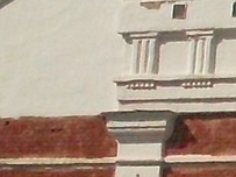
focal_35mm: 268
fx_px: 1826
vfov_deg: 5.5
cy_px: 216
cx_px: 742
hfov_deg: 6.6
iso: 400
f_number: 8.4
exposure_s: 1/2000
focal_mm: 6.3
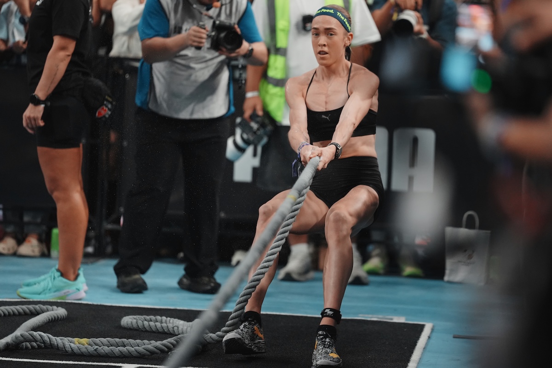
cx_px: 276
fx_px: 2300
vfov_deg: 9.1
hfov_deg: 13.7
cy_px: 184
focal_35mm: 150
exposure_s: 1/1600
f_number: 2
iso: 2000
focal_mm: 150
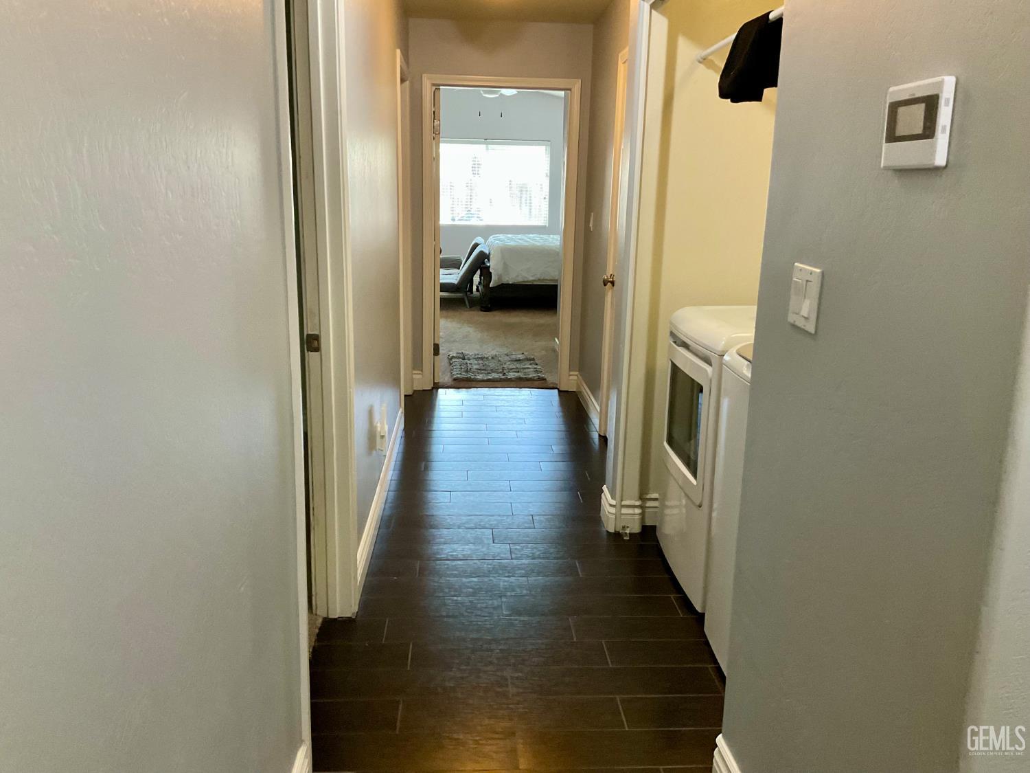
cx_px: 515
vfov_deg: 48.2
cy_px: 386
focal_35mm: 29
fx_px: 863
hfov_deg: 61.7
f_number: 1.8
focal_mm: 3
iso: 200
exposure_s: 1/60
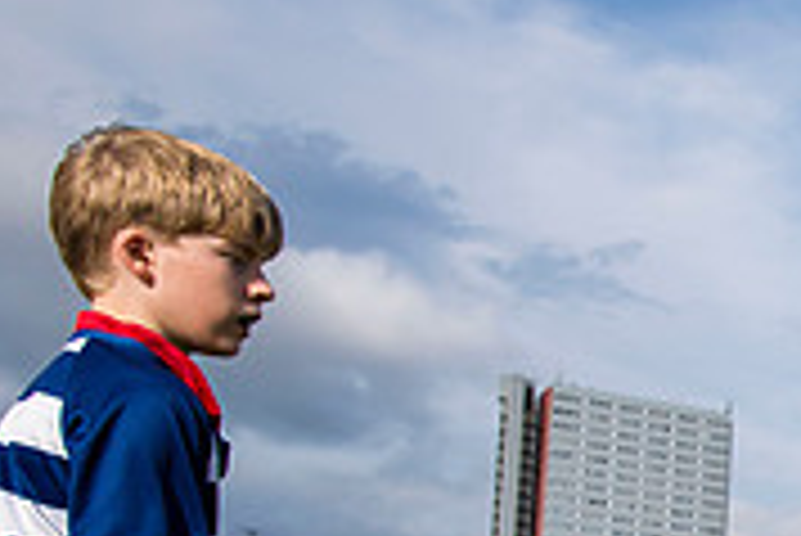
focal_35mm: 65
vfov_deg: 19.5
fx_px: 1447
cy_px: 682
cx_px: 1251
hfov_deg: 23.6
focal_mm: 20
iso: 250
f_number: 4
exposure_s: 1/2000
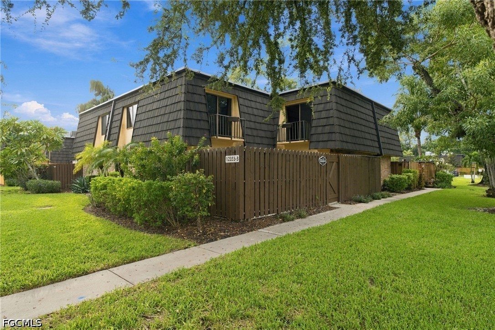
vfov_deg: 61.9
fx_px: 275
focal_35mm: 20
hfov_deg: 84.0
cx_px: 248
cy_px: 165
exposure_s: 1/200
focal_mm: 20
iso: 1600
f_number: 10
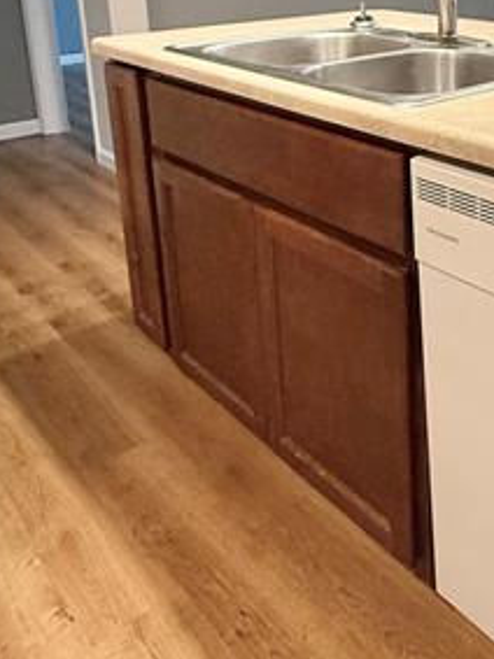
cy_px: 84
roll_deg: -0.3
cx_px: 496
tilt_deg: -11.2
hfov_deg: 34.3
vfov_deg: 45.1
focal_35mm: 38
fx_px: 724
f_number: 2.2
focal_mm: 2.22
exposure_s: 1/60
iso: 400
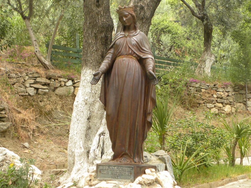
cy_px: 94
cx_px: 126
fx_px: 268
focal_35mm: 37
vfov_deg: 38.7
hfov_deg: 50.1
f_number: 3.2
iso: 73
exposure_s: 1/63.4
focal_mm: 6.6
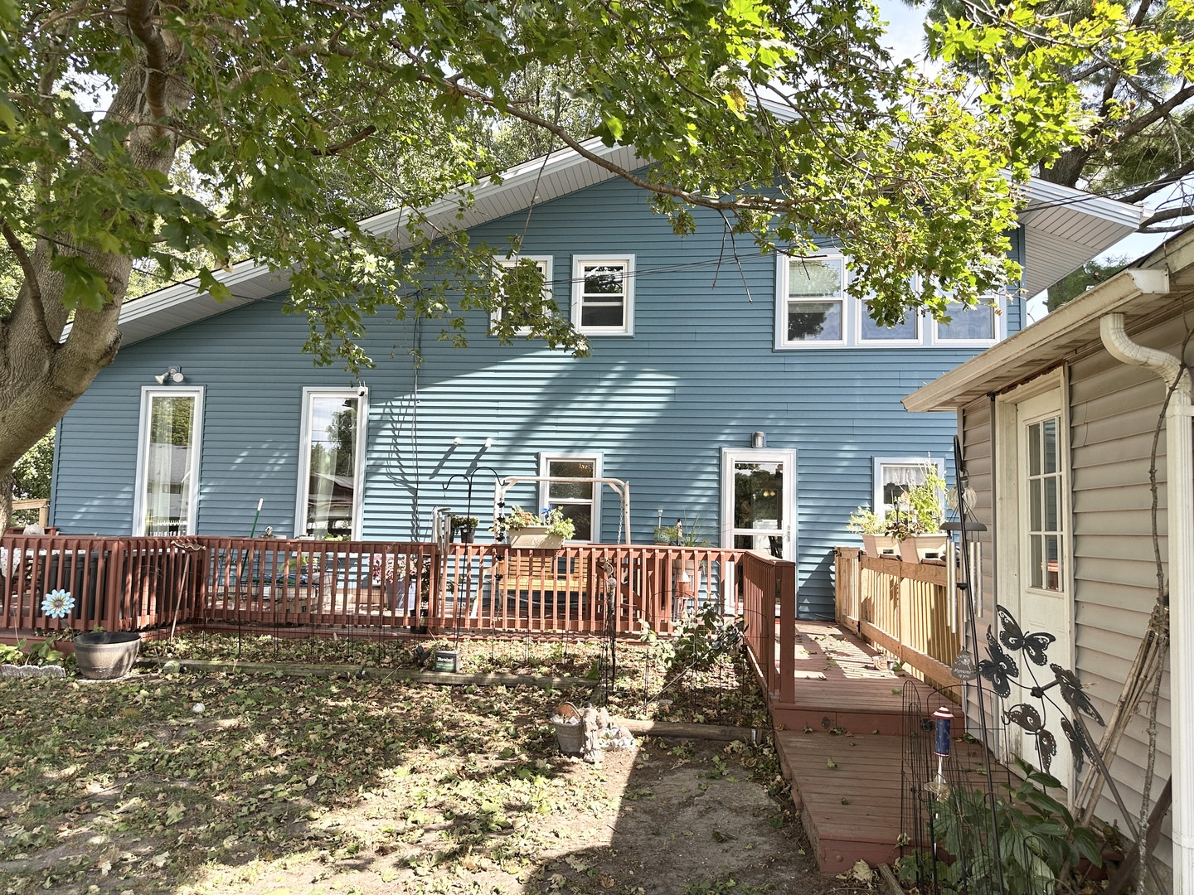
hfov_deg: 71.6
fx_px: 828
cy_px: 448
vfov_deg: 56.8
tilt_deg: +5.3
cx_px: 597
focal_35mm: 24
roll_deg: -0.7
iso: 80
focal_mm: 6.86
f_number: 1.78
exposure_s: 1/663
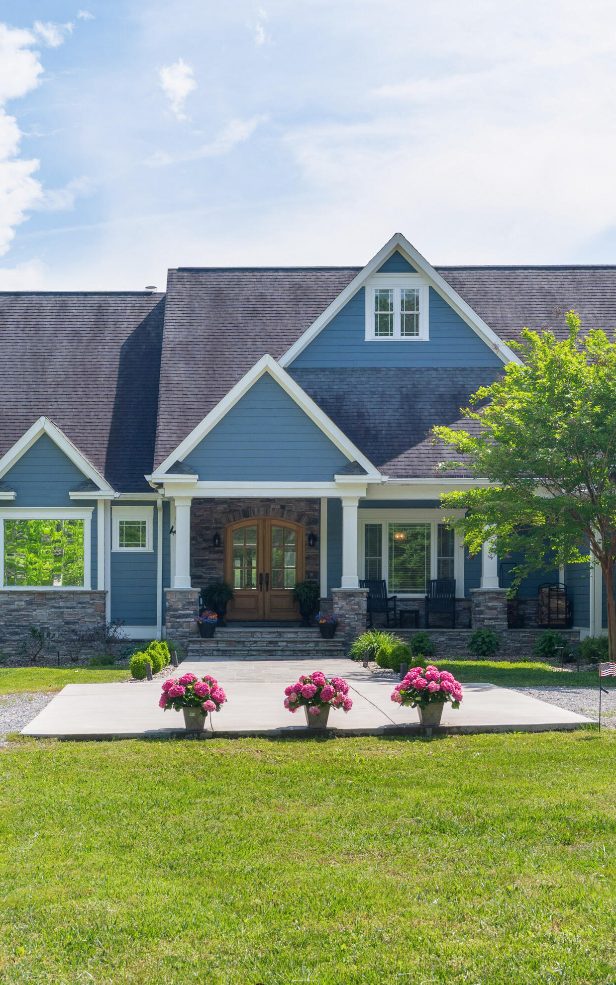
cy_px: 490
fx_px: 1451
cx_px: 446
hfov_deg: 23.8
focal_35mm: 54
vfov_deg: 37.5
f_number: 7.1
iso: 320
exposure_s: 1/400
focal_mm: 35
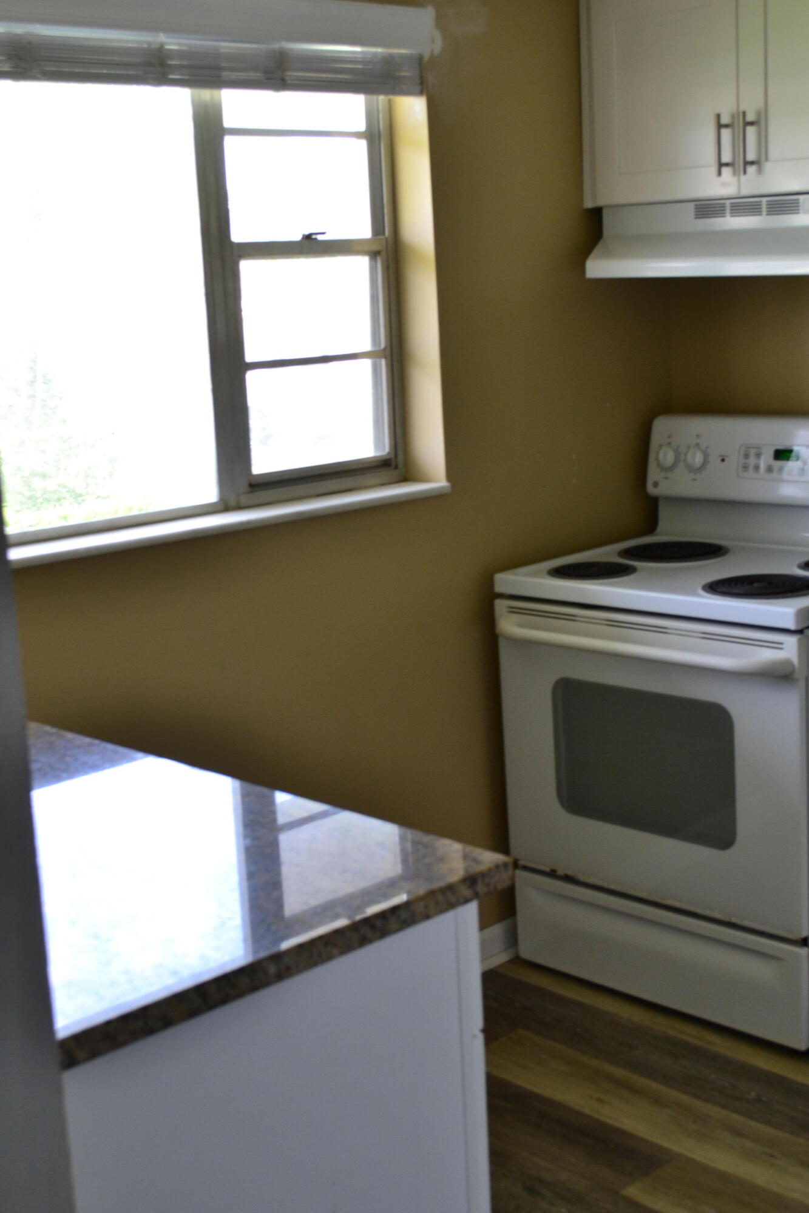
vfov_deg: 41.1
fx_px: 1618
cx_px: 404
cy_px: 606
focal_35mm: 48
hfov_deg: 28.1
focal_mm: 32
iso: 400
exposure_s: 1/40
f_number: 7.1
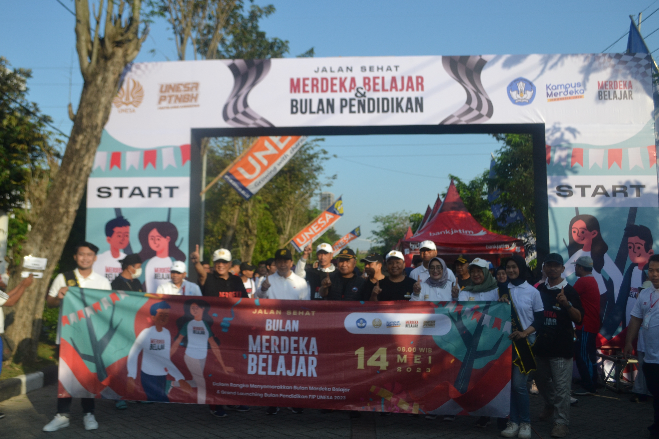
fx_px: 604
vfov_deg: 40.0
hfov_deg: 57.2
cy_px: 220
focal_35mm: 33
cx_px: 330
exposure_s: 1/1250
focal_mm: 22
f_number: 5.6
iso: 400
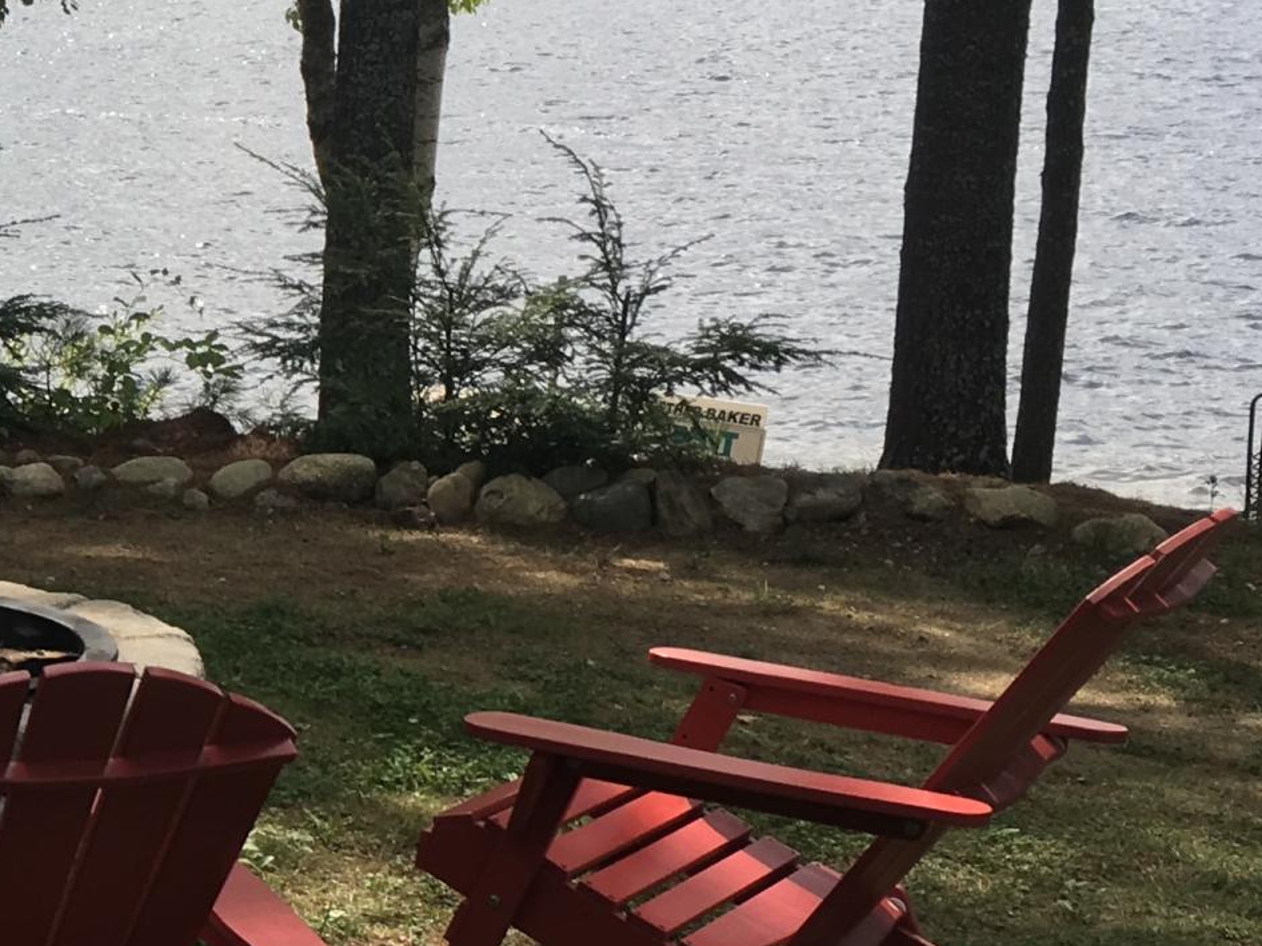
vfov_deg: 15.9
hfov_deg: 19.7
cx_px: -356
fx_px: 3353
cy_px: 751
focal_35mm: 92
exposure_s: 1/855
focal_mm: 4.15
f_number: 2.2
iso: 25
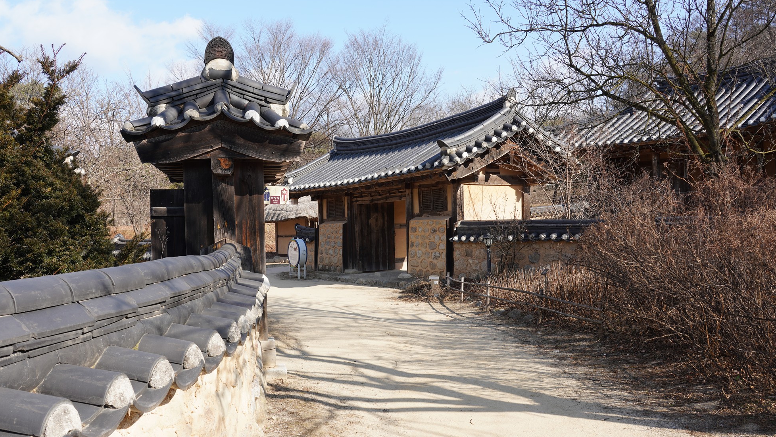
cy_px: 215
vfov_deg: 38.9
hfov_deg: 64.3
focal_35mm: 30
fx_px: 617
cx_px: 380
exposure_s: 1/100
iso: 100
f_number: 9
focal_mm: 28
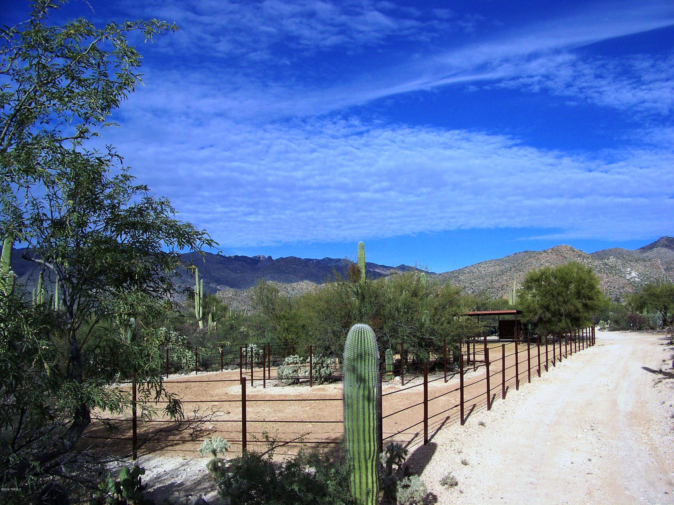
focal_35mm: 36
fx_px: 701
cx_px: 337
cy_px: 252
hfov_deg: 51.4
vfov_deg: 39.7
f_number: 4
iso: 64
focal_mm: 5.85
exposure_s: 1/1000
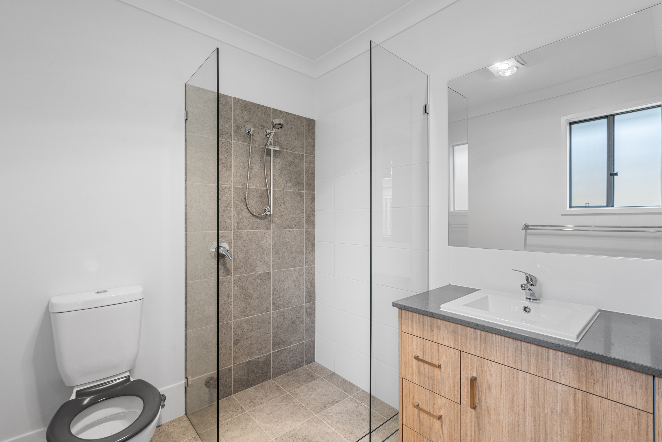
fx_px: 294
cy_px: 221
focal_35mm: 16
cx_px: 331
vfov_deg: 73.8
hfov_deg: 96.7
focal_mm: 16
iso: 200
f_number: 8
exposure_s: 1/5
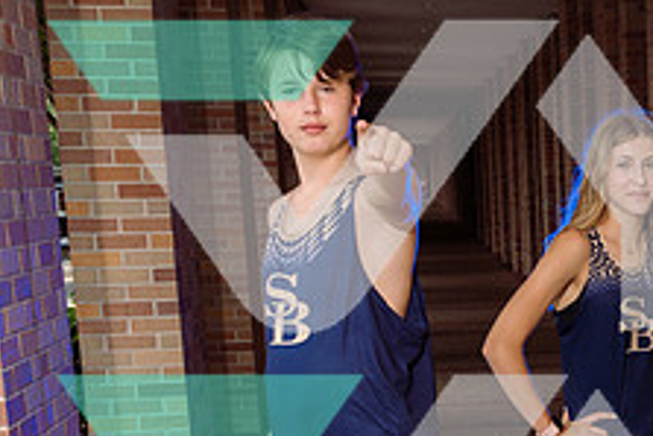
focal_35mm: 91
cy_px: 531
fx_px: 1652
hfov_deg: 20.7
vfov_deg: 14.5
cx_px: 802
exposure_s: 1/250
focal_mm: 35
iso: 250
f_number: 7.1
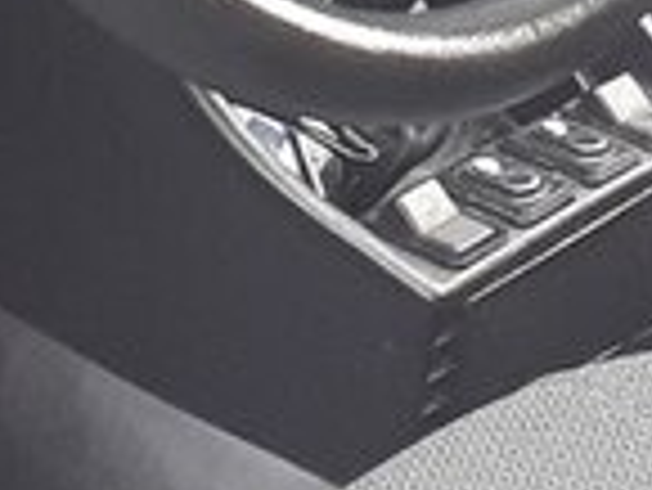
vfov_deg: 11.2
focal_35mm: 123
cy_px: -420
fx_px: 2319
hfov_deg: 16.0
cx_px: 364
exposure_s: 1/20
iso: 160
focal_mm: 3.6
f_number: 1.9
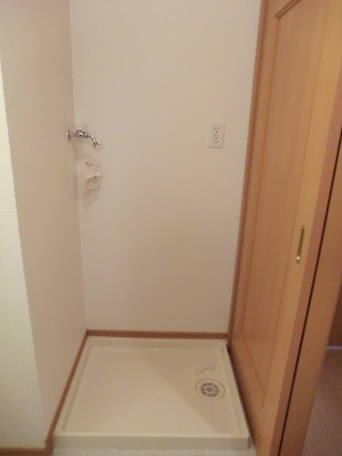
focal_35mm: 24
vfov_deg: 71.6
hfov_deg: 56.8
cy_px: 228
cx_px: 171
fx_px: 316
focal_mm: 4.3
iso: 800
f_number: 3.2
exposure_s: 1/60
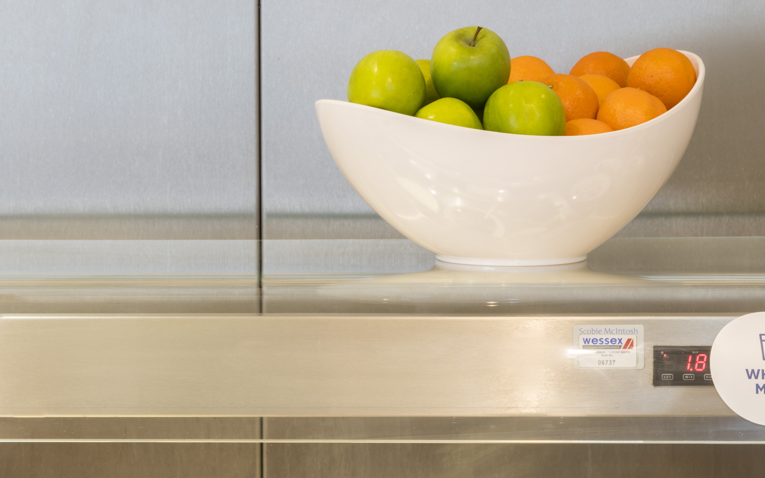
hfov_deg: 11.7
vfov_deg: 7.3
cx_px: 220
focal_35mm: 179
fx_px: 3732
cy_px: 428
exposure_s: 6
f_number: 16
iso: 100
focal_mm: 90
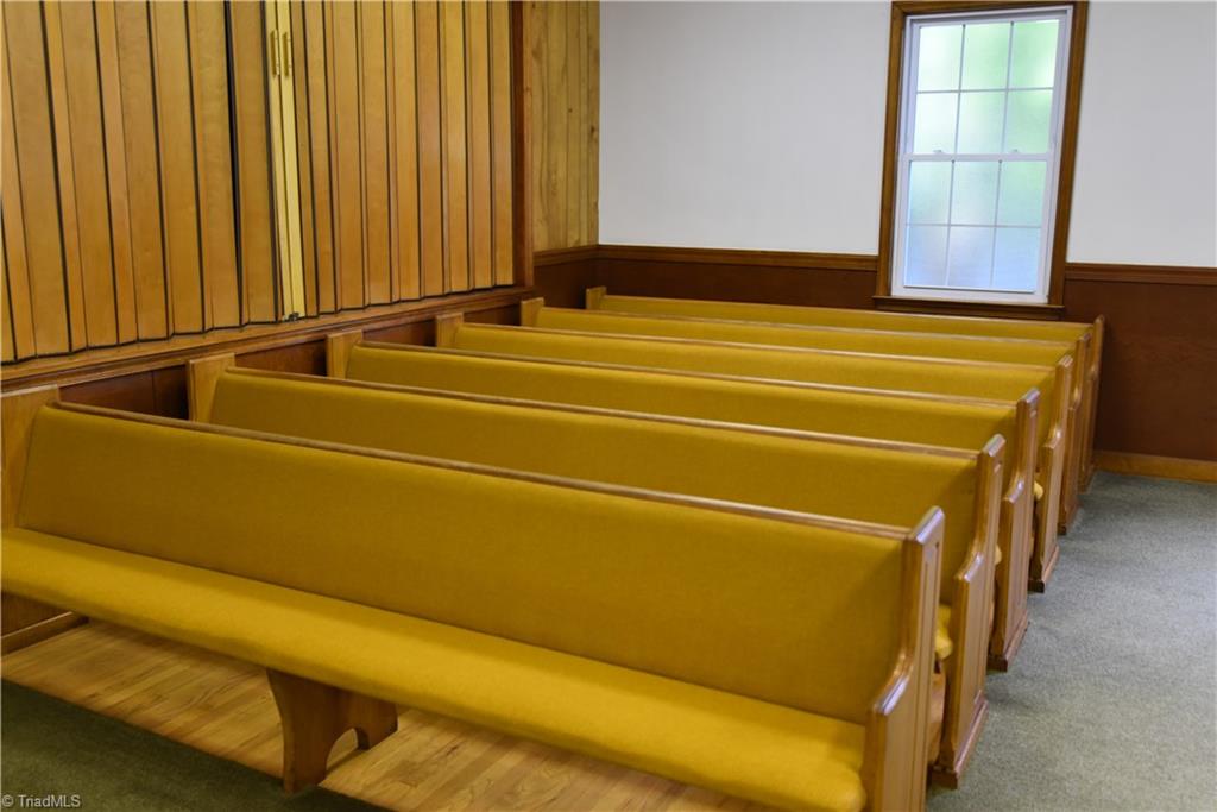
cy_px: 406
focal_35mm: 34
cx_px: 608
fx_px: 1149
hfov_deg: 55.8
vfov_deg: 38.9
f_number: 4.5
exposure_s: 1/80
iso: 1250
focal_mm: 34
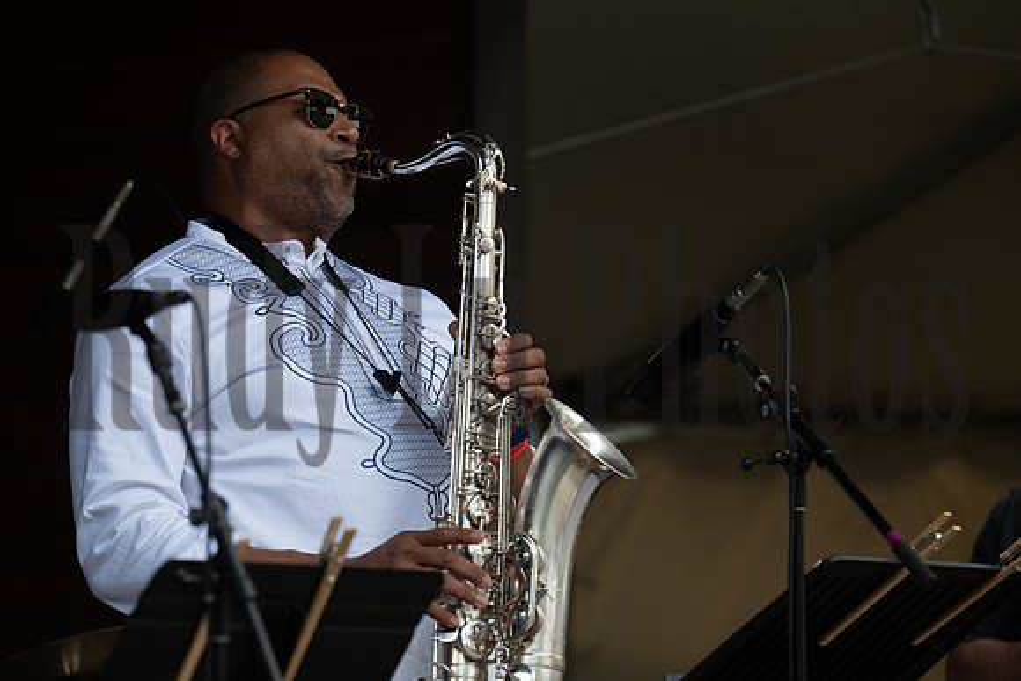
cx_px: 510
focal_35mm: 200
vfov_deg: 6.9
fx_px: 5673
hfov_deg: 10.3
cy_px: 340
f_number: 5
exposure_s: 1/1700
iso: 800
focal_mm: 200
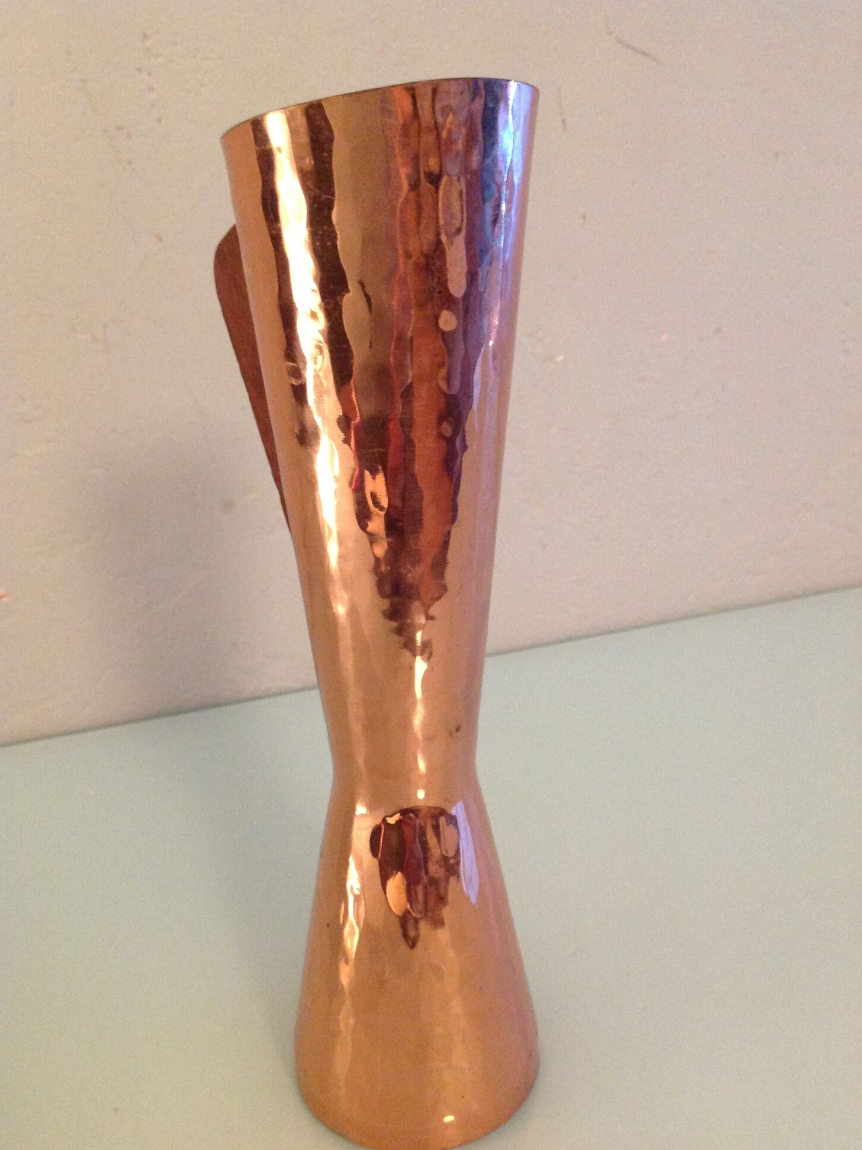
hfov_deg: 39.6
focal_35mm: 36
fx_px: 1196
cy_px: 583
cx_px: 439
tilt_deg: -20.3
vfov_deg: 51.4
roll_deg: +3.5
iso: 320
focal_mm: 4.28
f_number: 2.4
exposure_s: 1/15
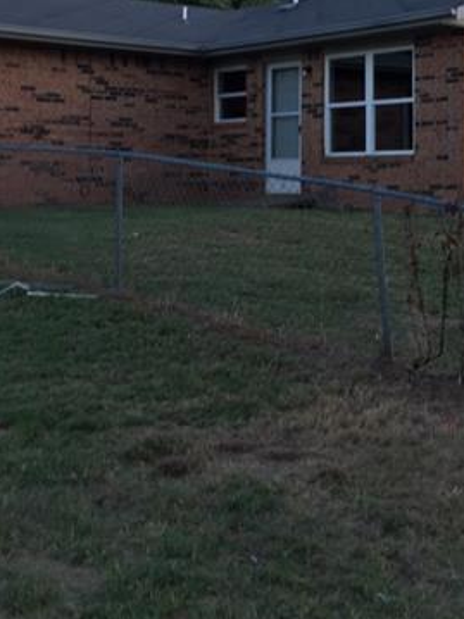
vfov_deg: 30.7
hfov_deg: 23.6
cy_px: 164
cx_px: 298
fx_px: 1109
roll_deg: +1.0
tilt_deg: +1.3
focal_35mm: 62
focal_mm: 4.15
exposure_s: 1/60
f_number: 2.2
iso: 40
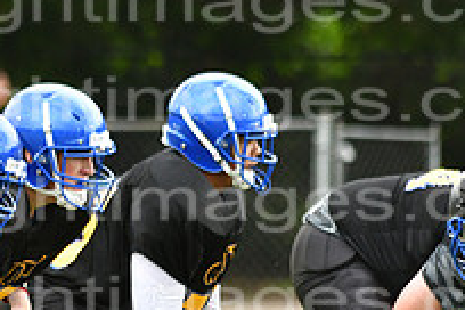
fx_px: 7711
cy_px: 254
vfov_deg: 2.3
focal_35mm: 597
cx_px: 75
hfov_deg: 3.5
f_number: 3.5
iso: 800
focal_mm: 140
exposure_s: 1/1250
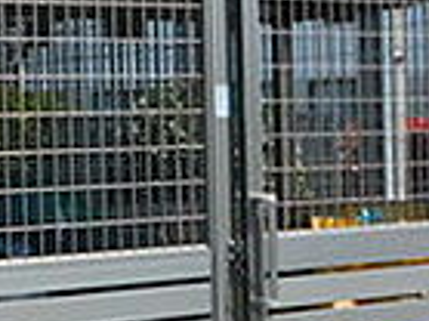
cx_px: -62
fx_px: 1313
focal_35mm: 106
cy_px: 142
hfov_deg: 17.8
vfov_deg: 13.9
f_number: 6
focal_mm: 4
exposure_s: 1/500
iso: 200
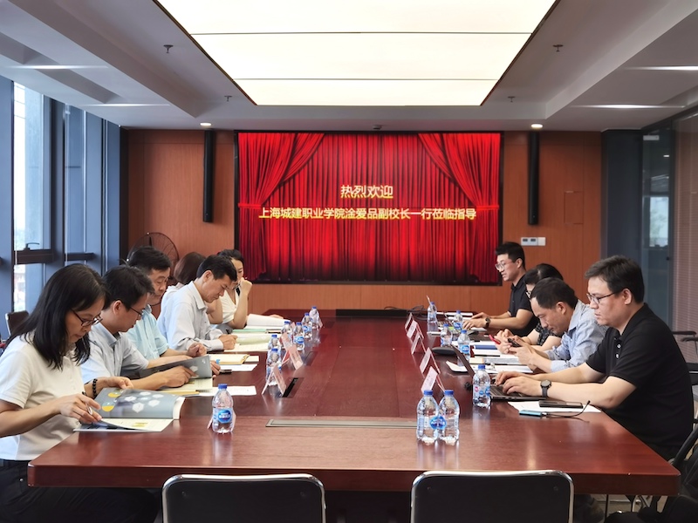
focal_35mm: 47
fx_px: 948
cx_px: 349
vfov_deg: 30.9
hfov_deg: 40.4
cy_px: 262
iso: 50
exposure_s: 1/251
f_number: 1.9
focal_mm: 6.71
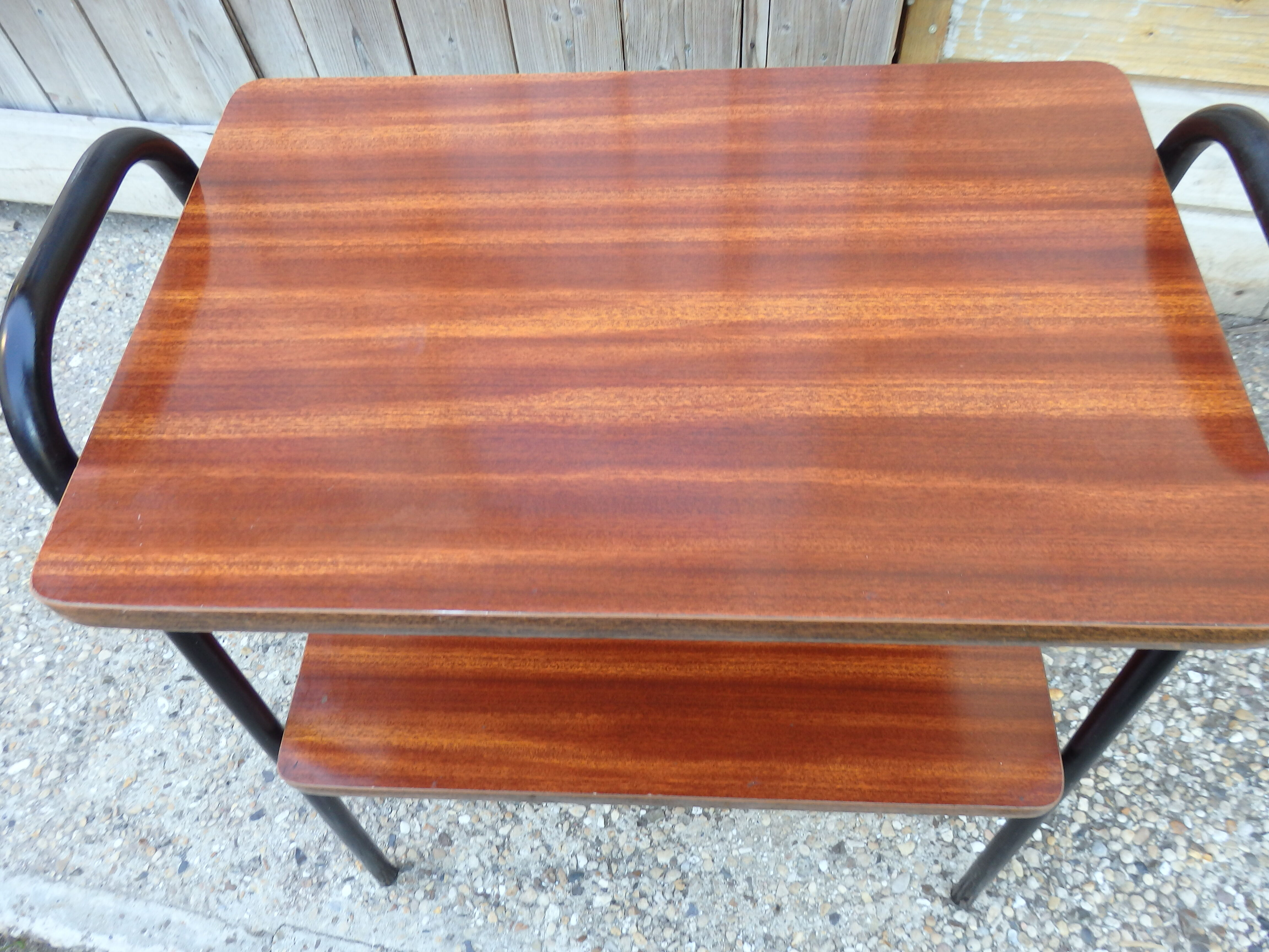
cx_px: 634
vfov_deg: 54.9
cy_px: 476
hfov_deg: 69.4
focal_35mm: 25
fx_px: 916
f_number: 3
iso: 125
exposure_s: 1/40
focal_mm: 4.5
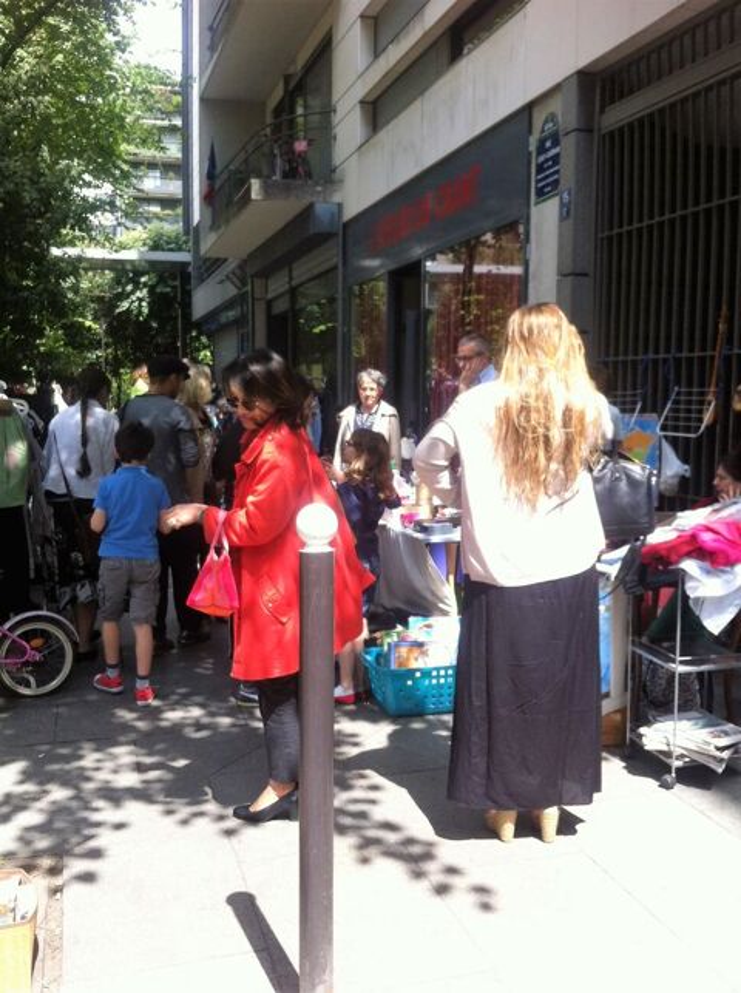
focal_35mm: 35
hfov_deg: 40.6
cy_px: 496
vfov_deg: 52.7
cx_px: 370
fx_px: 1002
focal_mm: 3.85
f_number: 2.8
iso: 80
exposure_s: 1/359
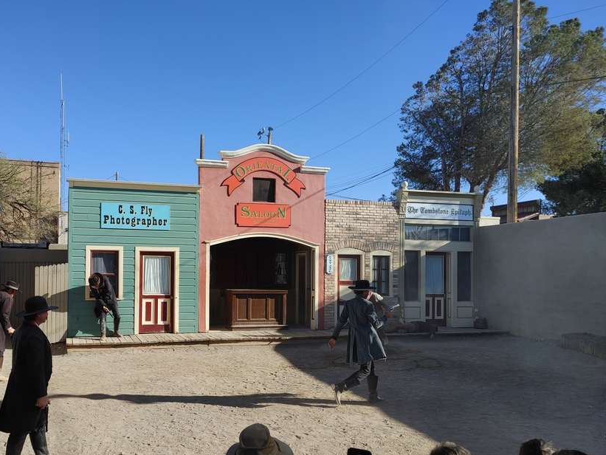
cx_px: 235
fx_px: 560
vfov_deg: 44.0
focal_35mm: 32
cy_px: 267
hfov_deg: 56.3
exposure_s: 1/2128
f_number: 1.8
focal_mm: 5.58
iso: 50
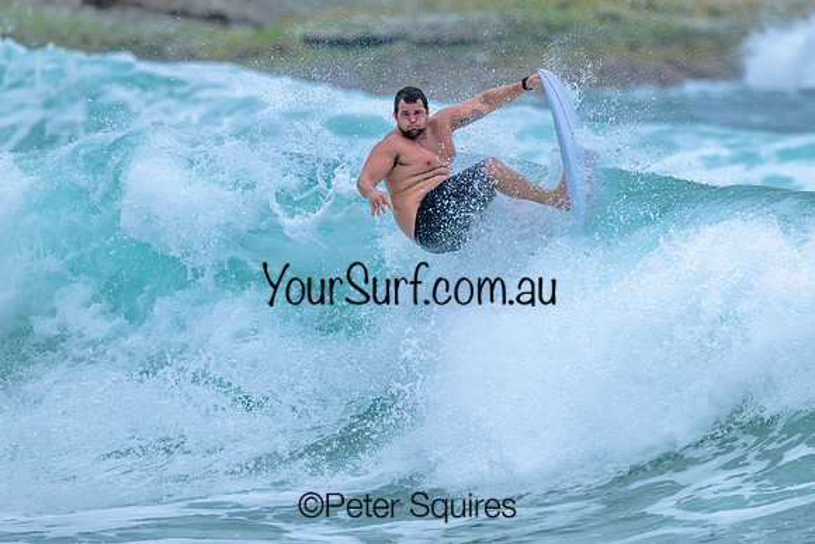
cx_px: 560
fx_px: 24899
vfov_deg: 1.3
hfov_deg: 1.9
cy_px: 278
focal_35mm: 1100
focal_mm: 800
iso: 400
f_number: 6.3
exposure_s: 1/2500
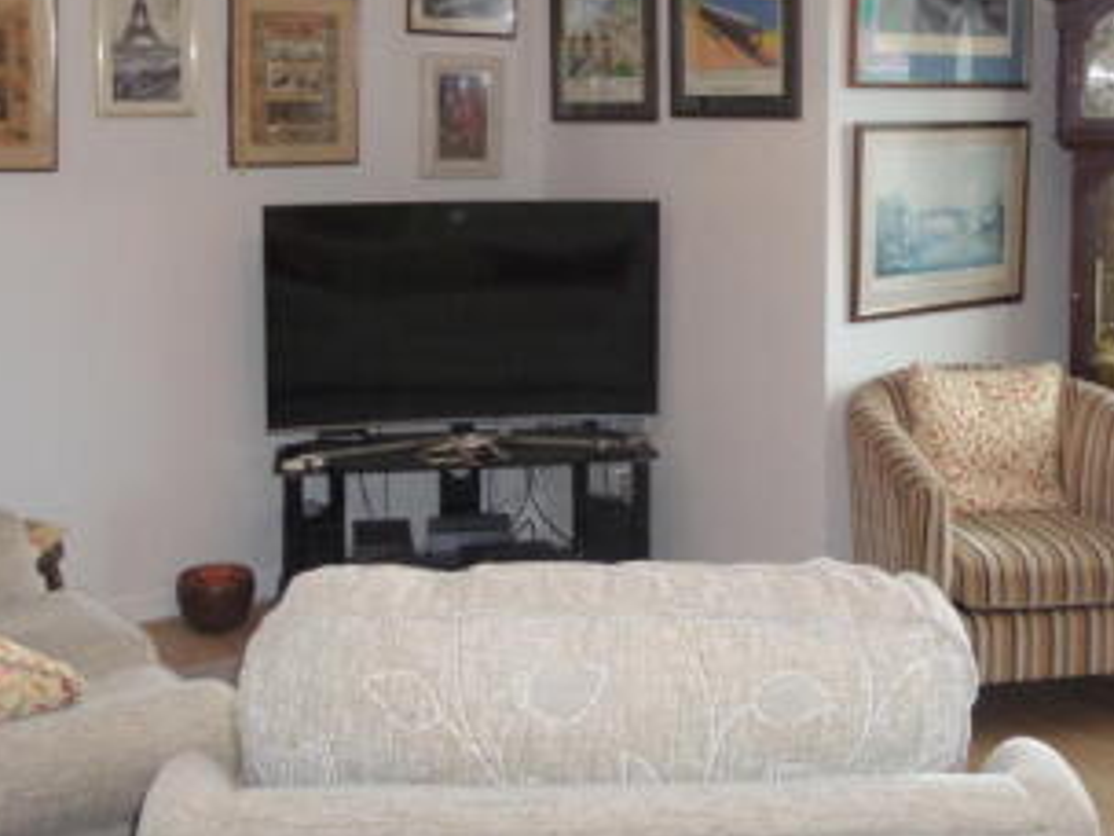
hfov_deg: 41.2
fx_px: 1480
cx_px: 628
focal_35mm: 46
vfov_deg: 31.0
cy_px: 214
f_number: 3.2
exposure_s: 1/20
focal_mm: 4
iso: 160
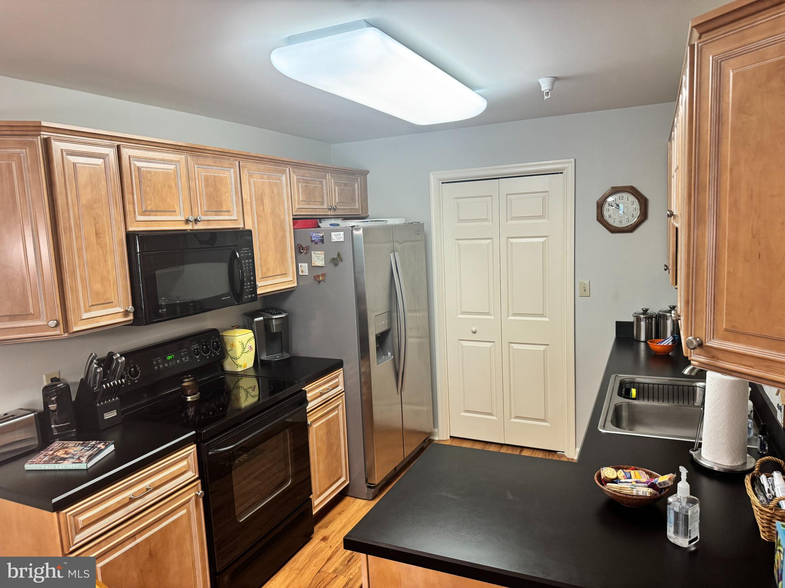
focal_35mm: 24
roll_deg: +1.7
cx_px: 392
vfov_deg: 56.8
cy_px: 294
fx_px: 544
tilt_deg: -5.5
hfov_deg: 71.6
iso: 200
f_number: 1.78
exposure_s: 1/60
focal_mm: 6.76
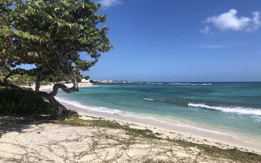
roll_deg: +1.1
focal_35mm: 30
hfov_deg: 62.9
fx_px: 213
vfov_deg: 41.8
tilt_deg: -0.8
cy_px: 81
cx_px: 131
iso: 20
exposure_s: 1/3205
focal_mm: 4
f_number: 1.8
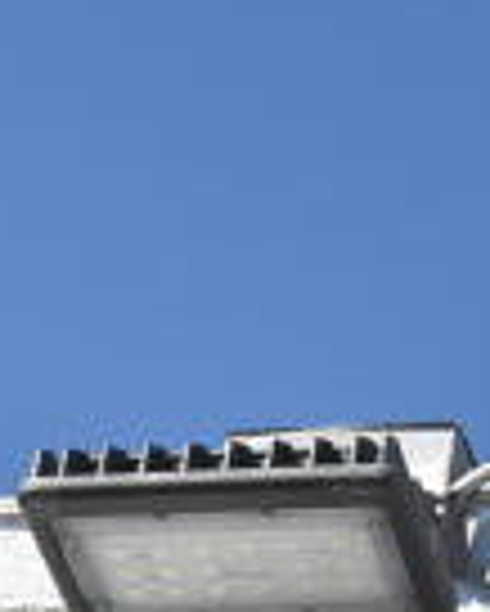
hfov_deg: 6.8
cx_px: -526
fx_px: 4004
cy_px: 862
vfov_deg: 8.6
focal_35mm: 221
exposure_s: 1/1000
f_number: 18
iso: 1600
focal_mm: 35
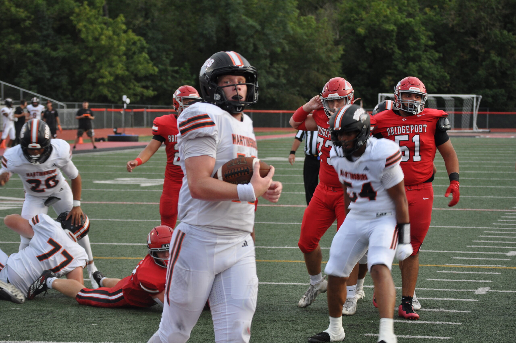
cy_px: 172
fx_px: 1847
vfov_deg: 10.6
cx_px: 258
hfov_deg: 15.9
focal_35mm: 129
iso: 400
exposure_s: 1/125
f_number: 5.6
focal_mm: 86
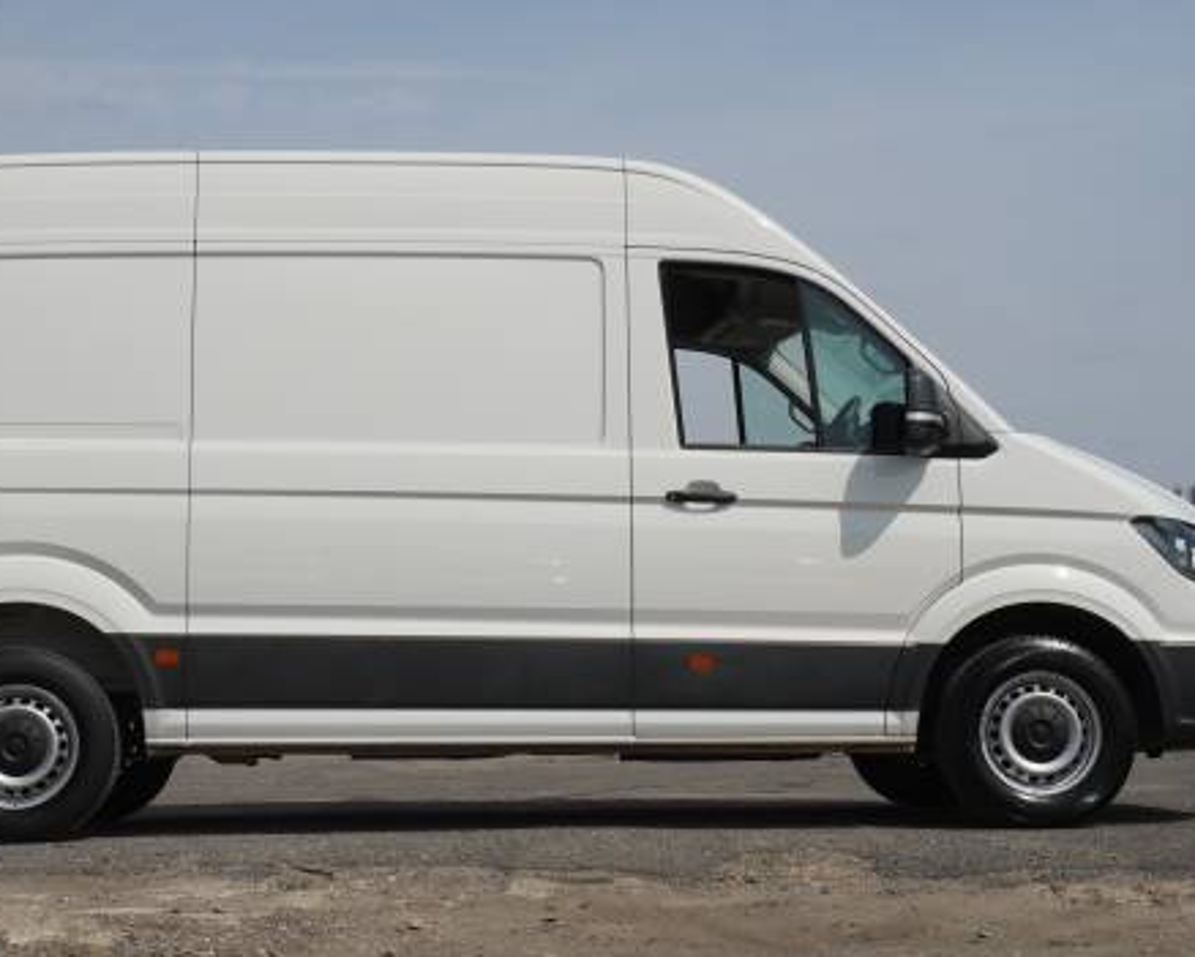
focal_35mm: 64
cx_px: 483
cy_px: 472
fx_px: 2254
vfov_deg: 24.0
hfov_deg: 29.6
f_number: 16
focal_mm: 31
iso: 400
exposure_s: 1/350
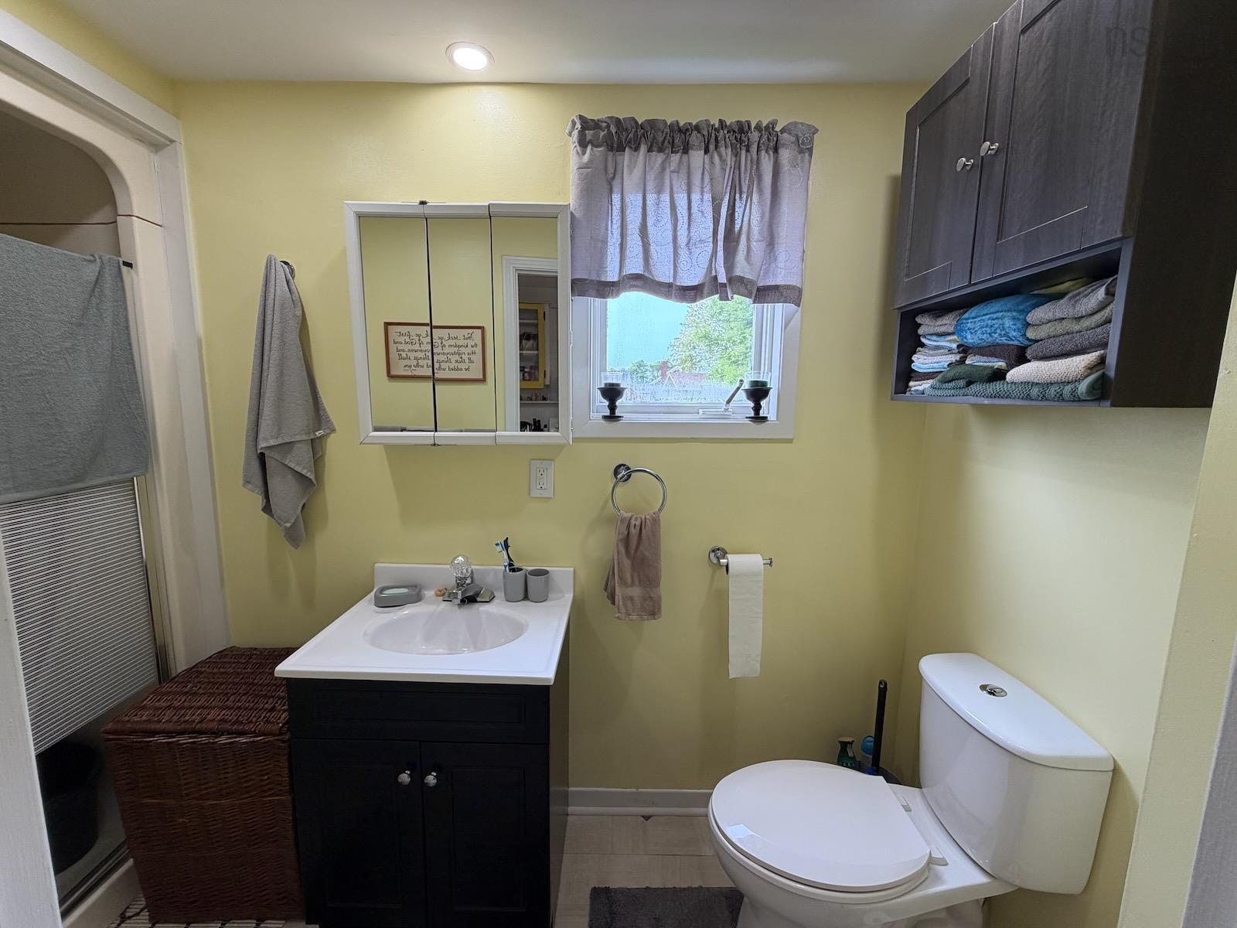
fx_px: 500
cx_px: 618
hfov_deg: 102.1
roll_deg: -0.1
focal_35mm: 14
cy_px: 464
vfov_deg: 85.7
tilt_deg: -6.8
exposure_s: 1/120
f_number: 2.2
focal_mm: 2.22
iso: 100
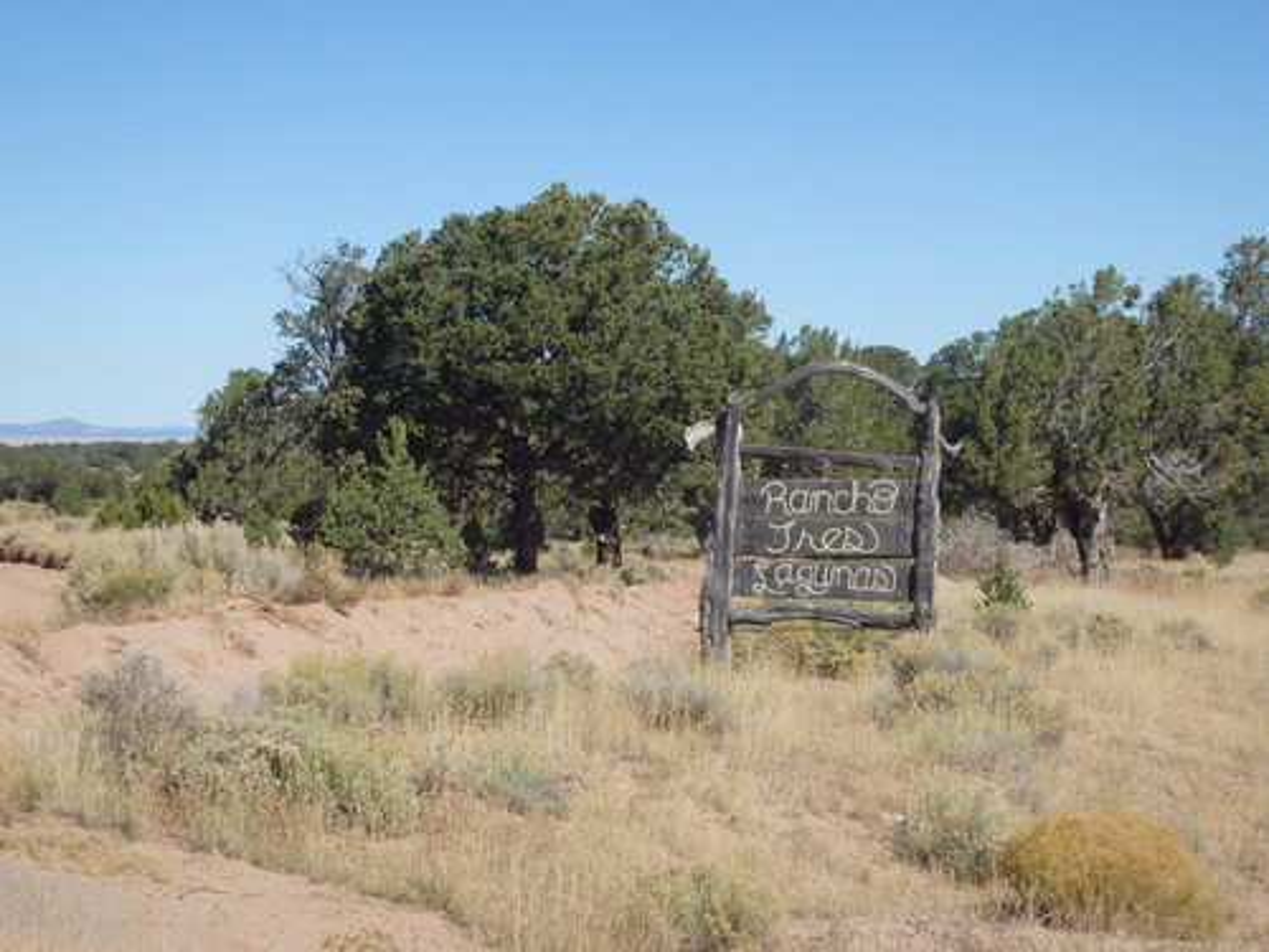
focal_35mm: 90
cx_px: 634
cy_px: 476
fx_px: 3299
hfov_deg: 21.8
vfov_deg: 16.4
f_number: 13
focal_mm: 16.1
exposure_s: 1/125
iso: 160
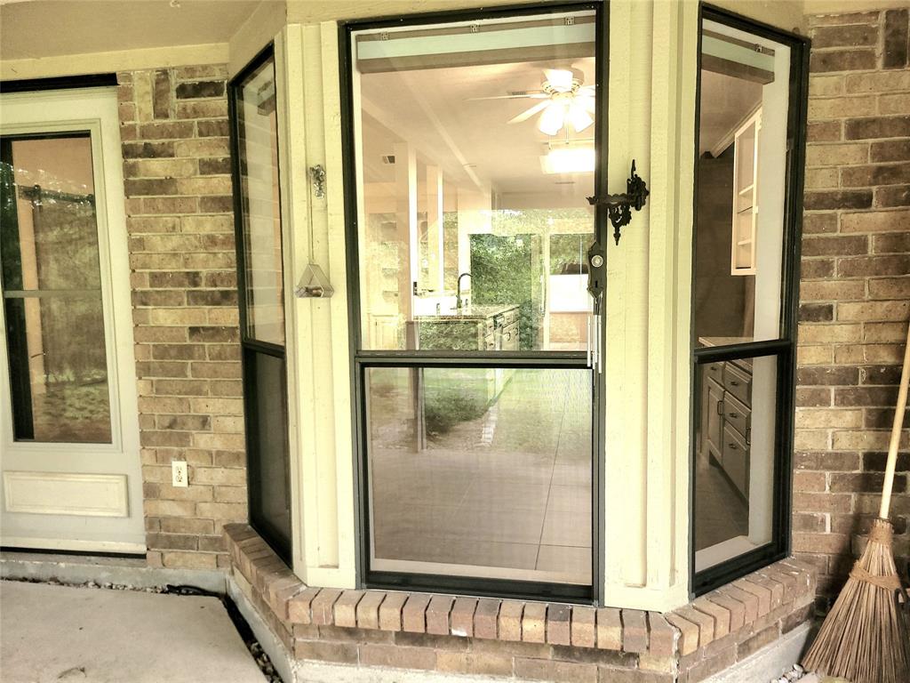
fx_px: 683
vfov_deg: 53.1
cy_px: 342
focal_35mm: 26
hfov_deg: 67.3
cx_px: 455
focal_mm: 5.4
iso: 200
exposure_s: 1/60.2
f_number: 1.8
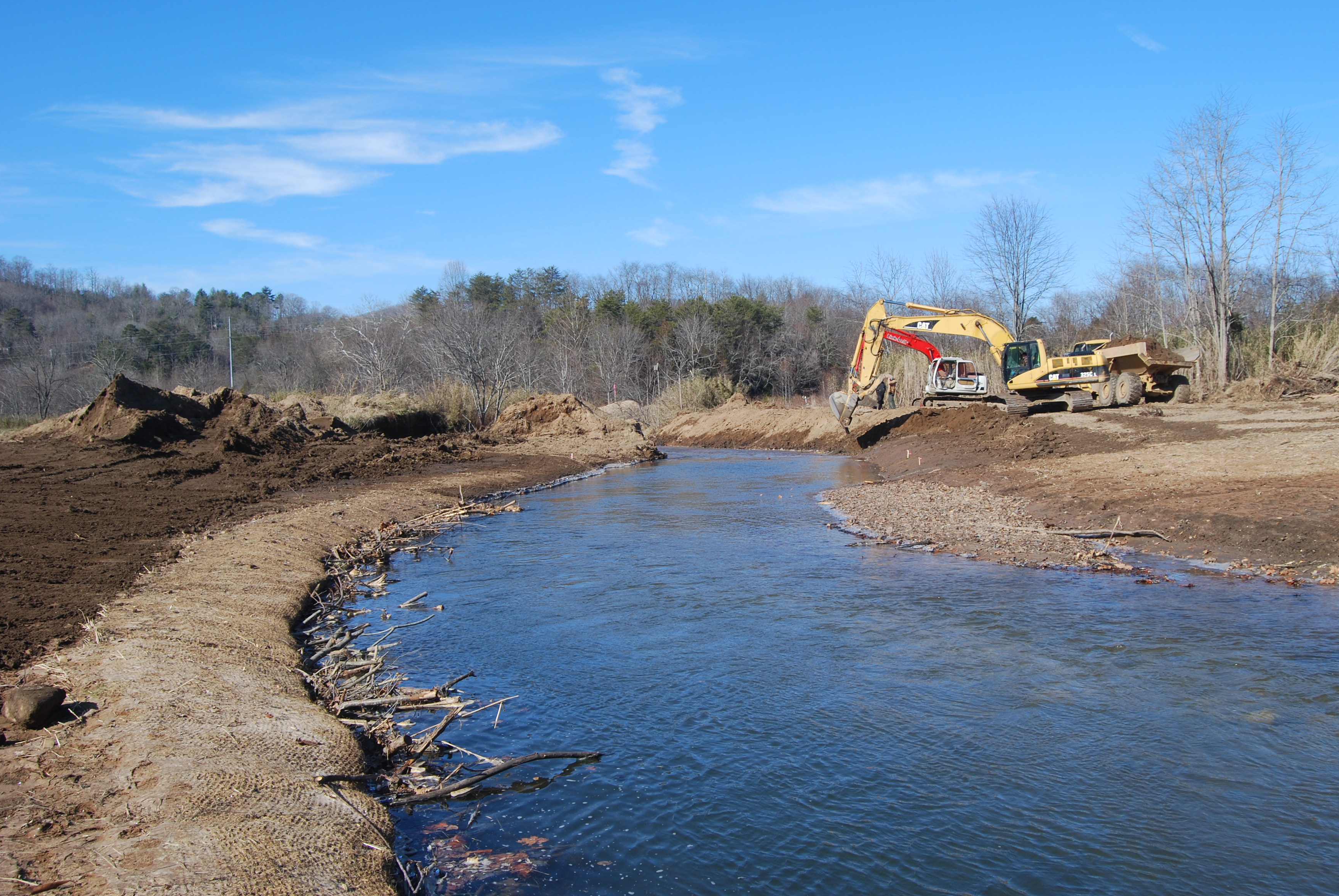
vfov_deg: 43.7
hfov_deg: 61.8
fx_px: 1117
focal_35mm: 30
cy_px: 454
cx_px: 730
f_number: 7.1
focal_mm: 18
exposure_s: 1/200
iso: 100
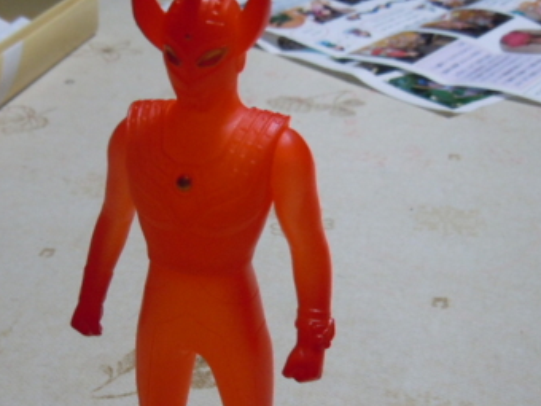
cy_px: 272
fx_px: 828
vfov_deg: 27.4
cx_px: 186
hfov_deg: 35.9
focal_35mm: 53
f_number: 3.5
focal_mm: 5.4
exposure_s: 1/60
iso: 320
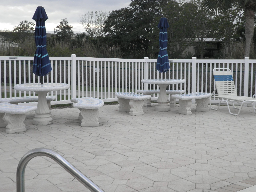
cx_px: 131
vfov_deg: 27.5
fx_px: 392
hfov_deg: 36.2
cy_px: 90
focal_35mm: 53
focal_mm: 8.2
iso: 64
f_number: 4.4
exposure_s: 1/80
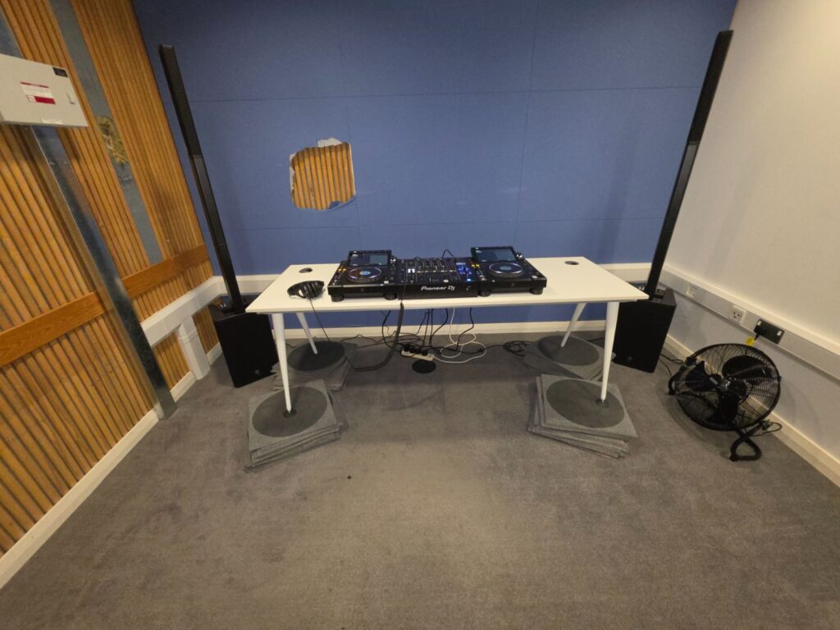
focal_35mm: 13
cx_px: 420
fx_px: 315
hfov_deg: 106.2
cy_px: 315
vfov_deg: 89.9
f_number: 1.9
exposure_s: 1/33.3
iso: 320
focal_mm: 2.2
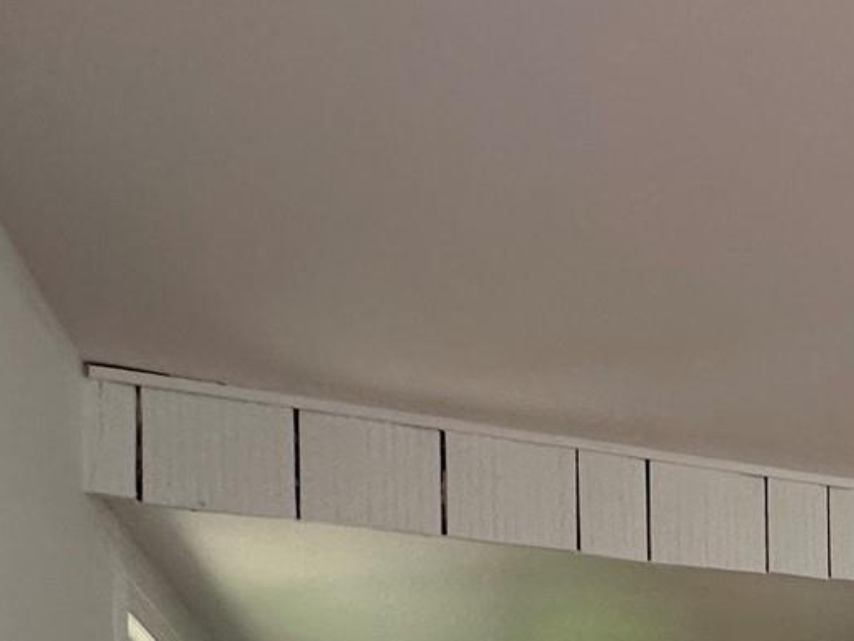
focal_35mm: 55
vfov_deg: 22.0
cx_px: 1106
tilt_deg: +1.1
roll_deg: +1.1
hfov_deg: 28.7
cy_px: 967
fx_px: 1357
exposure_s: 1/120
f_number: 2.2
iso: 160
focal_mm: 2.22
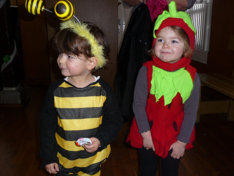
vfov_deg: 41.8
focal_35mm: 34
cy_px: 88
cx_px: 117
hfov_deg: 54.0
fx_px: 230
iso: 100
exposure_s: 1/30
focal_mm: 5.6
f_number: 3.6
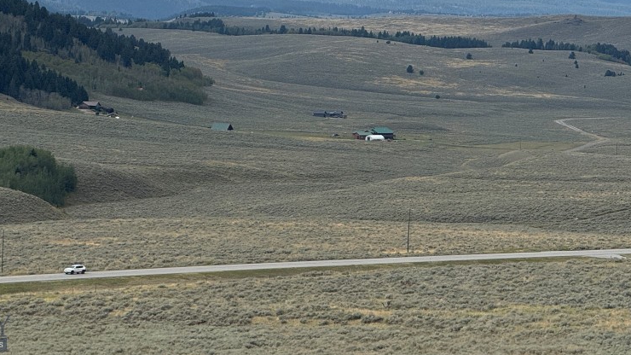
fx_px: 3028
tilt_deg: -1.6
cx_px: 283
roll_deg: -1.3
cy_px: 35
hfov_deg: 11.9
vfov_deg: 6.7
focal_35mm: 181
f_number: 2.8
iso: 50
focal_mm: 15.66
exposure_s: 1/1689
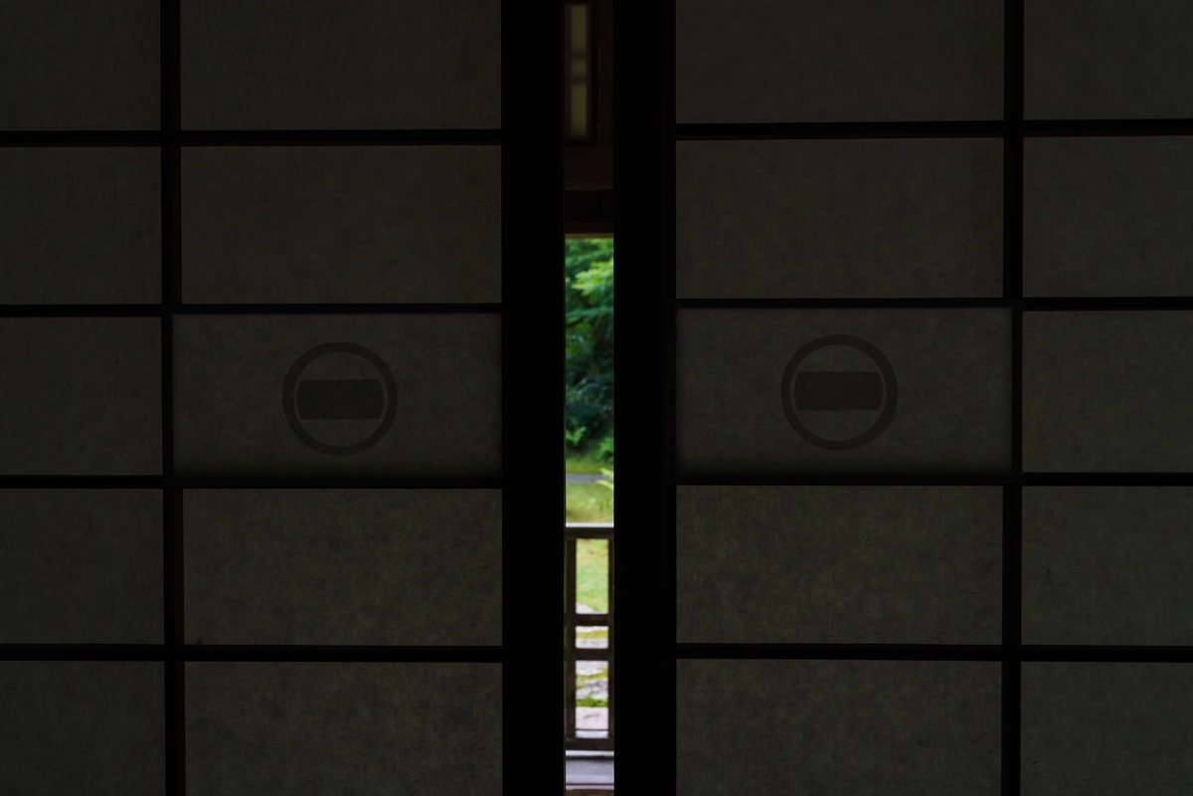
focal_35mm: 29
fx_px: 961
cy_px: 398
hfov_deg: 63.7
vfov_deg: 45.0
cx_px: 596
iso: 400
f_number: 8
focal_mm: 29
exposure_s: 1/80
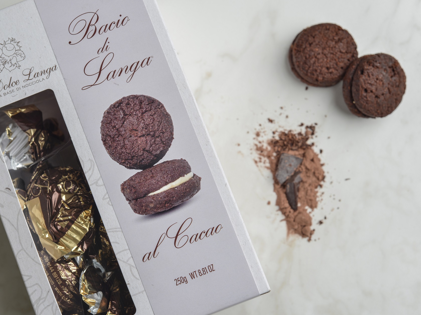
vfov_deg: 26.6
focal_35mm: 55
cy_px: 157
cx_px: 193
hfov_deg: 34.9
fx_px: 669
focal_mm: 50
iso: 100
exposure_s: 1/125
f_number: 6.3
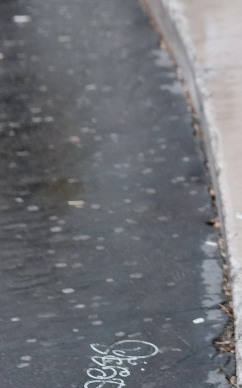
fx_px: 2269
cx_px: 384
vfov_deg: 9.6
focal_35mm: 215
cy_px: -71
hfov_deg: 6.0
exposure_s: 1/500
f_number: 2
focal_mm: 35
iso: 800
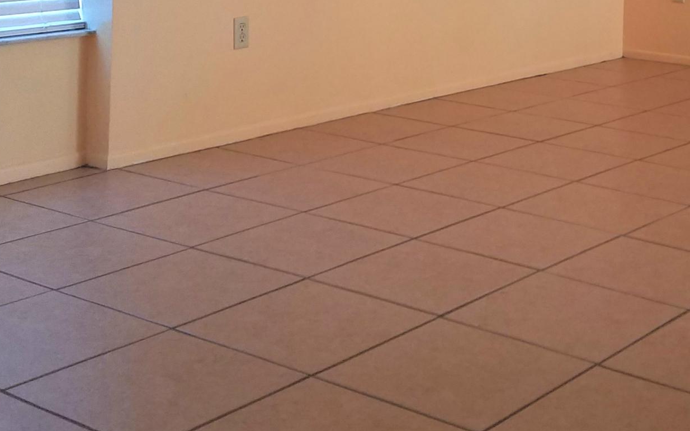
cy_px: -124
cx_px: 518
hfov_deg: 30.1
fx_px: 1260
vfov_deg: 18.2
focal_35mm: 67
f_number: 1.7
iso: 200
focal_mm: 4.2
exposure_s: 1/60
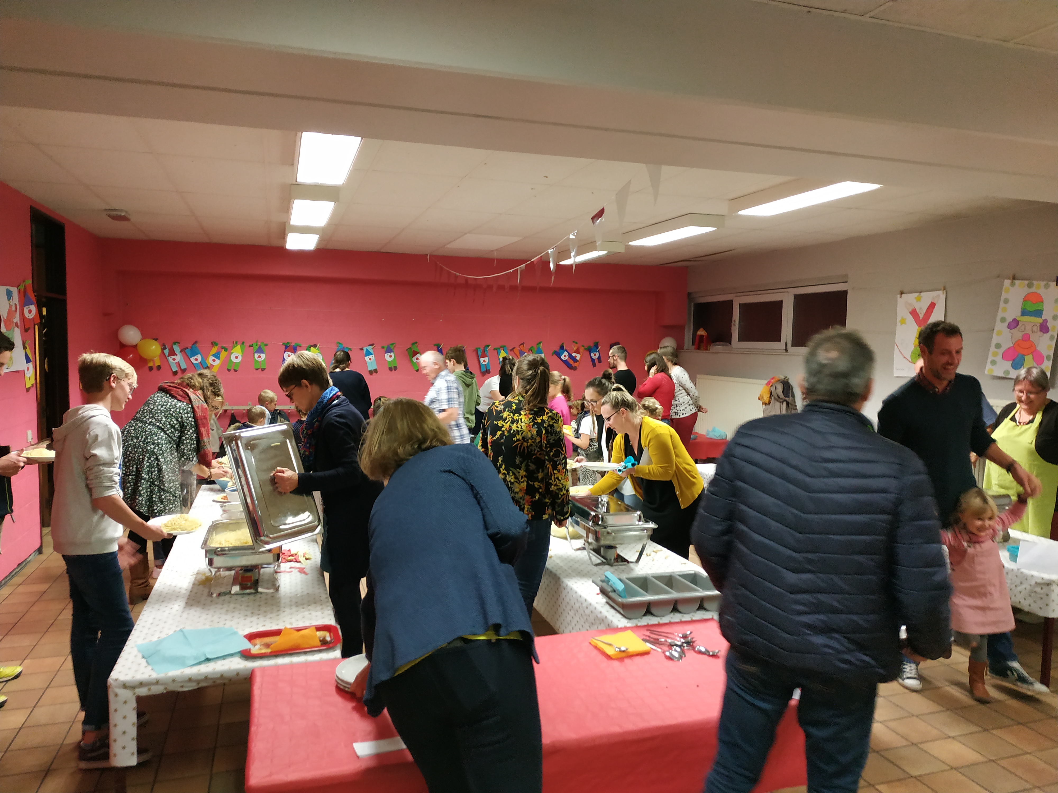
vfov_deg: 56.8
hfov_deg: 71.6
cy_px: 396
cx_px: 529
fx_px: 734
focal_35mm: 24
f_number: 1.9
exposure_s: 1/25
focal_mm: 3.94
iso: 400
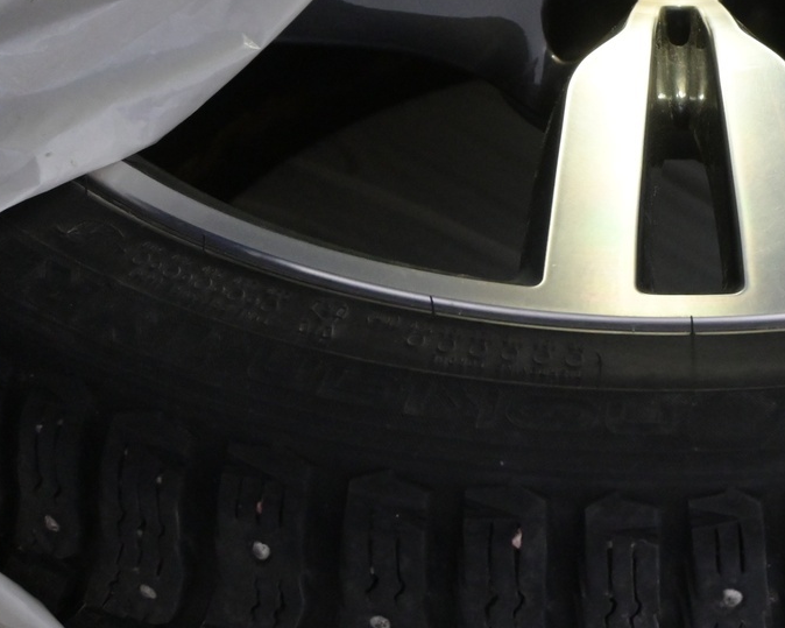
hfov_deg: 20.4
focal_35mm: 90
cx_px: 851
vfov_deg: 17.0
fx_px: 2084
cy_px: 139
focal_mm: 26.5
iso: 2500
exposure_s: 1/125
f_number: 5.6
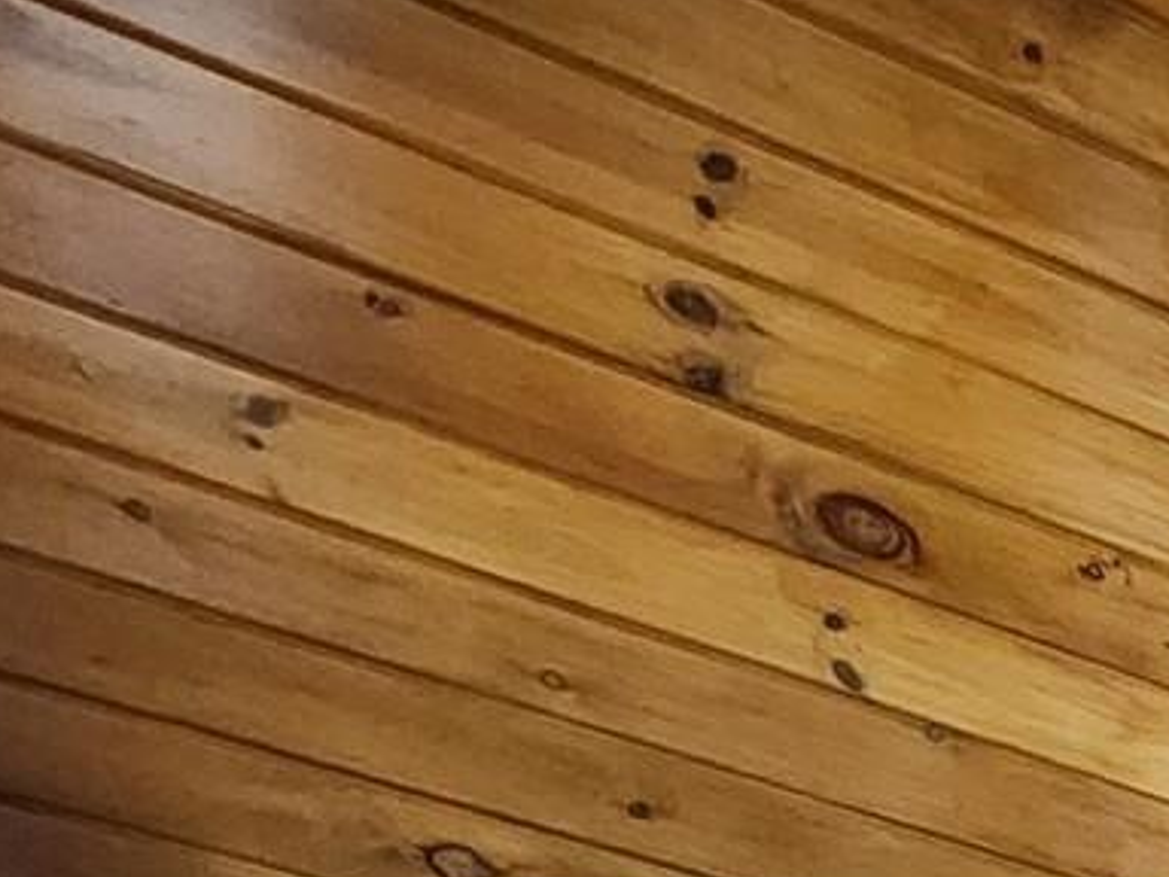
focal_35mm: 77
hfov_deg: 13.9
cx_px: 3005
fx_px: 2600
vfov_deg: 11.7
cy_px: 2537
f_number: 2.2
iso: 320
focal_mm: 2.2
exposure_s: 1/60
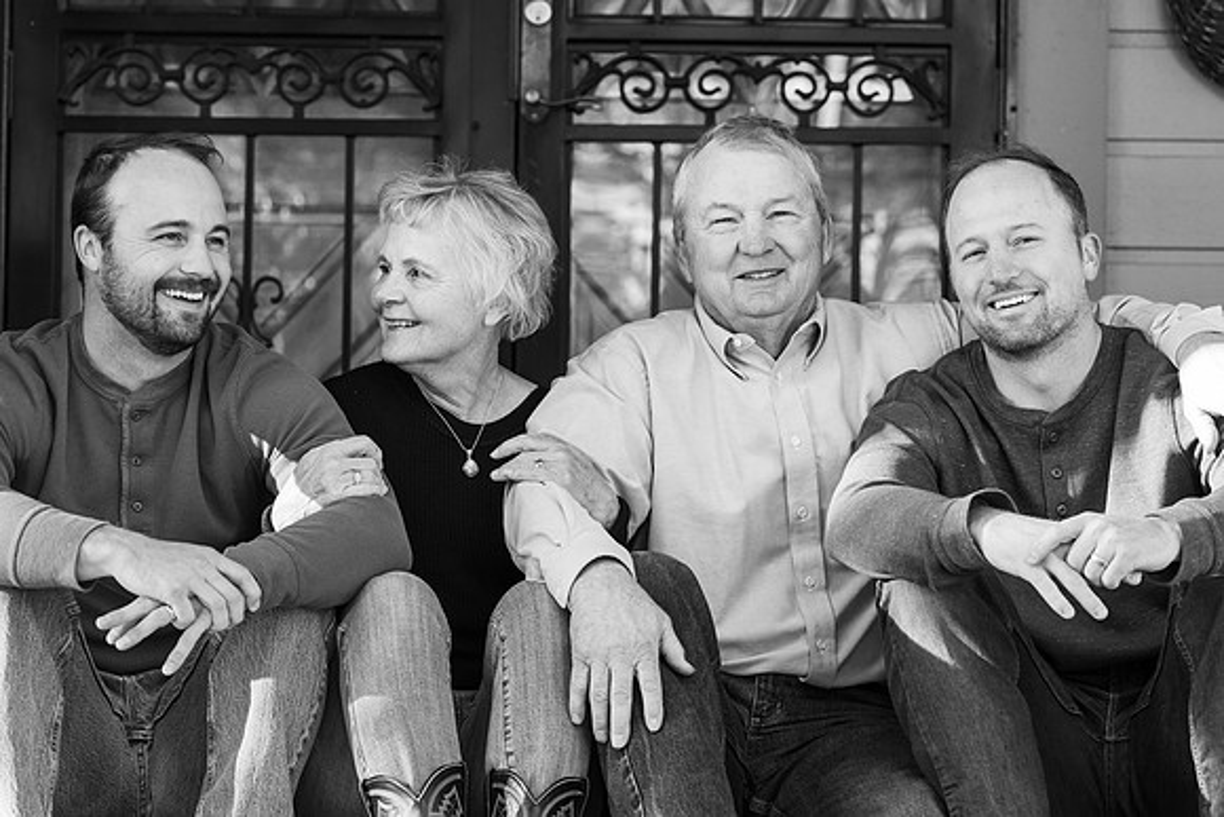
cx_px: 612
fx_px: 4659
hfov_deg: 15.0
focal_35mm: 137
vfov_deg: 10.0
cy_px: 408
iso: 1000
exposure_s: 1/250
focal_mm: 137
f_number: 5.6
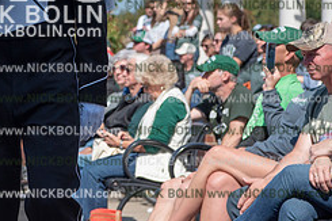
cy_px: -26
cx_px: 16
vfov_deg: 8.2
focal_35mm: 166
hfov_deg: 12.3
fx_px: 1530
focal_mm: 70
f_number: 5
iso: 400
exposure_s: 1/4000
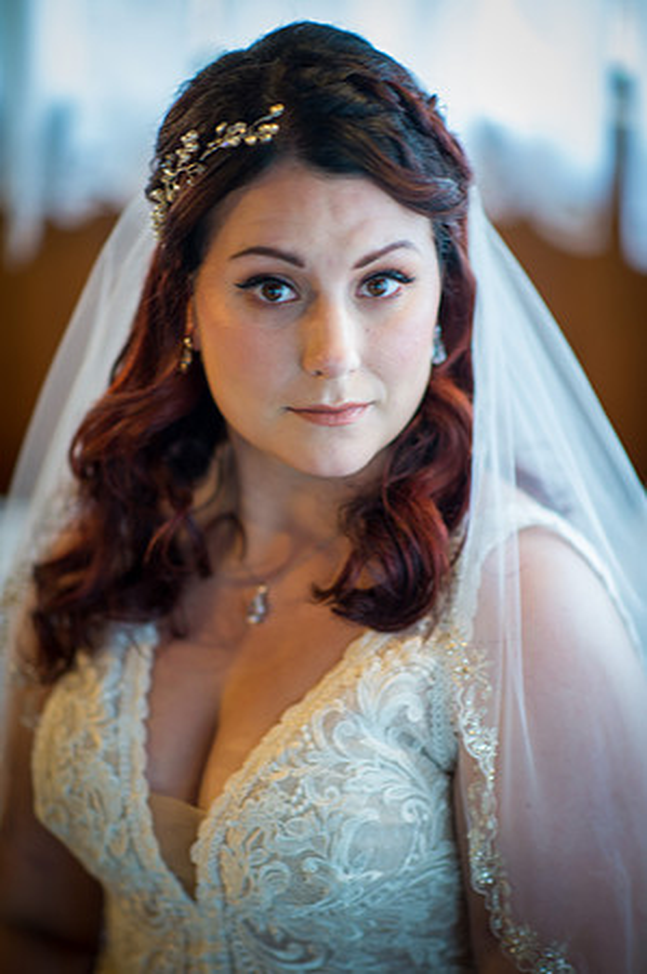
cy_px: 487
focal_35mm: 85
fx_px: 2297
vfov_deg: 23.9
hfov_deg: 16.0
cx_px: 324
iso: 400
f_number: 1.4
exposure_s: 1/20
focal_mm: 85
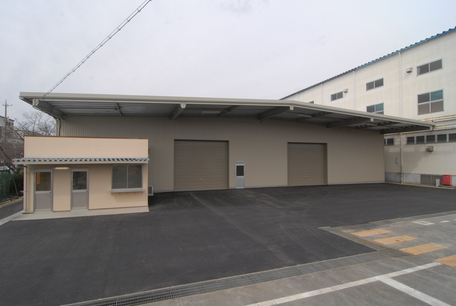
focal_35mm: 18
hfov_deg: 89.9
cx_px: 228
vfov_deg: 67.5
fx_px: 228
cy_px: 153
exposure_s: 1/250
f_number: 11
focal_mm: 12
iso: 400
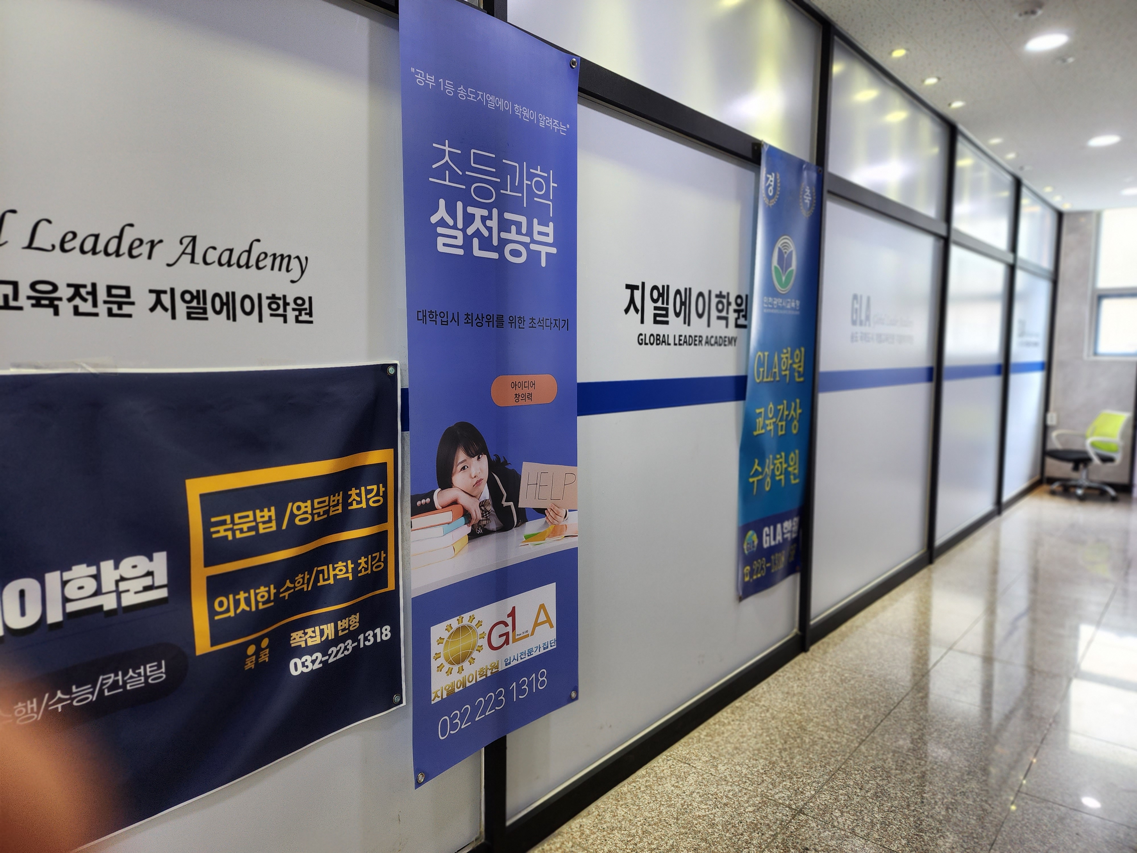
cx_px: 568
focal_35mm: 23
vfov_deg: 58.9
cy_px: 426
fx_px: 755
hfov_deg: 73.9
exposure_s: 1/60
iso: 160
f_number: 1.8
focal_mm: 6.4
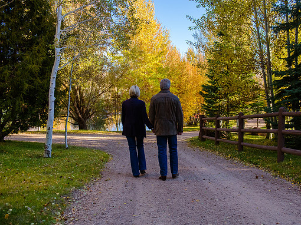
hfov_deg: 52.6
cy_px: 112
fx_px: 304
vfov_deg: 40.7
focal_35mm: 35
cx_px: 165
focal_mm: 32
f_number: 4
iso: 800
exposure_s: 1/1250
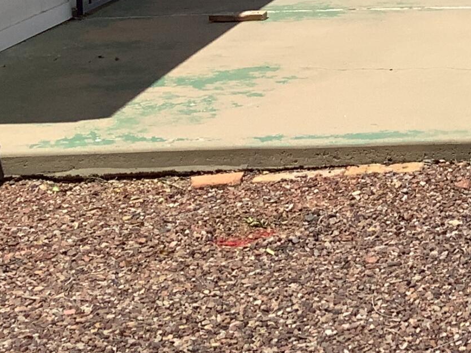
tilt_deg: -3.7
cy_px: -164
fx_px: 1524
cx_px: 759
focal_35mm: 112
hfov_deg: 15.8
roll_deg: +1.9
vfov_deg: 12.6
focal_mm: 3.3
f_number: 2.4
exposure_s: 1/2331
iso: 25
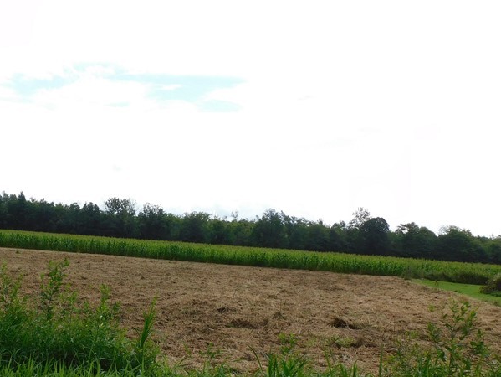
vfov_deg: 34.7
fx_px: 594
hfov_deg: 43.7
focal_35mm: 41
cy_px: 261
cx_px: 103
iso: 125
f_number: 3.3
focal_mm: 4.3
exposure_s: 1/800
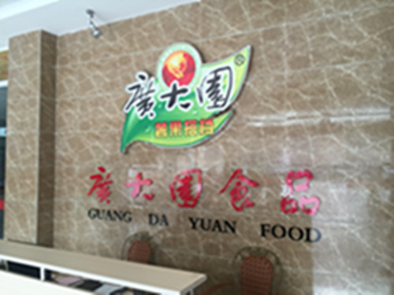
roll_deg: +2.5
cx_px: 197
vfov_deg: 48.2
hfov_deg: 61.7
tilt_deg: -2.5
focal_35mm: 29
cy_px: 148
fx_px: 330
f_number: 2.2
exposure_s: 1/33
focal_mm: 4.15
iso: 40
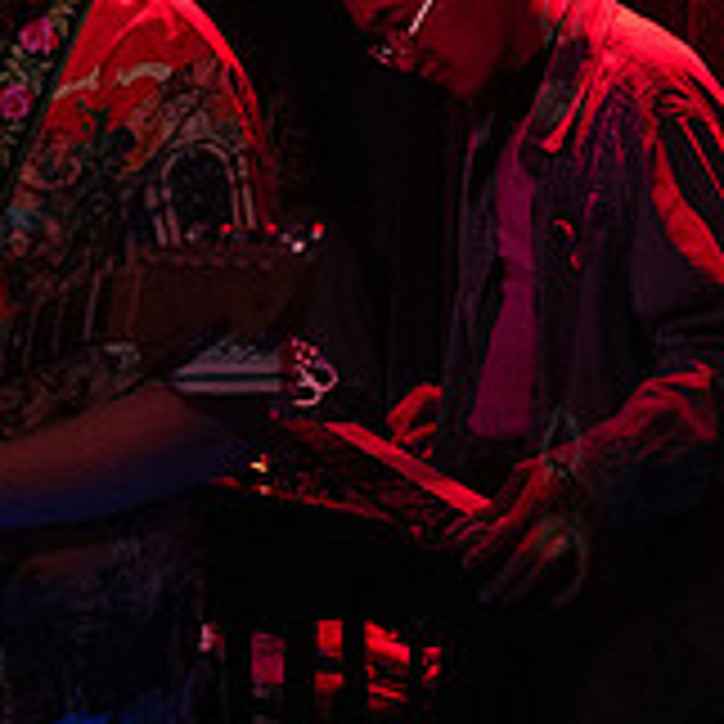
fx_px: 2248
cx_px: -22
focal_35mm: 95
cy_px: 261
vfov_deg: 18.3
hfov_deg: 17.8
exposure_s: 1/250
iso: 10000
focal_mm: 31
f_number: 3.2
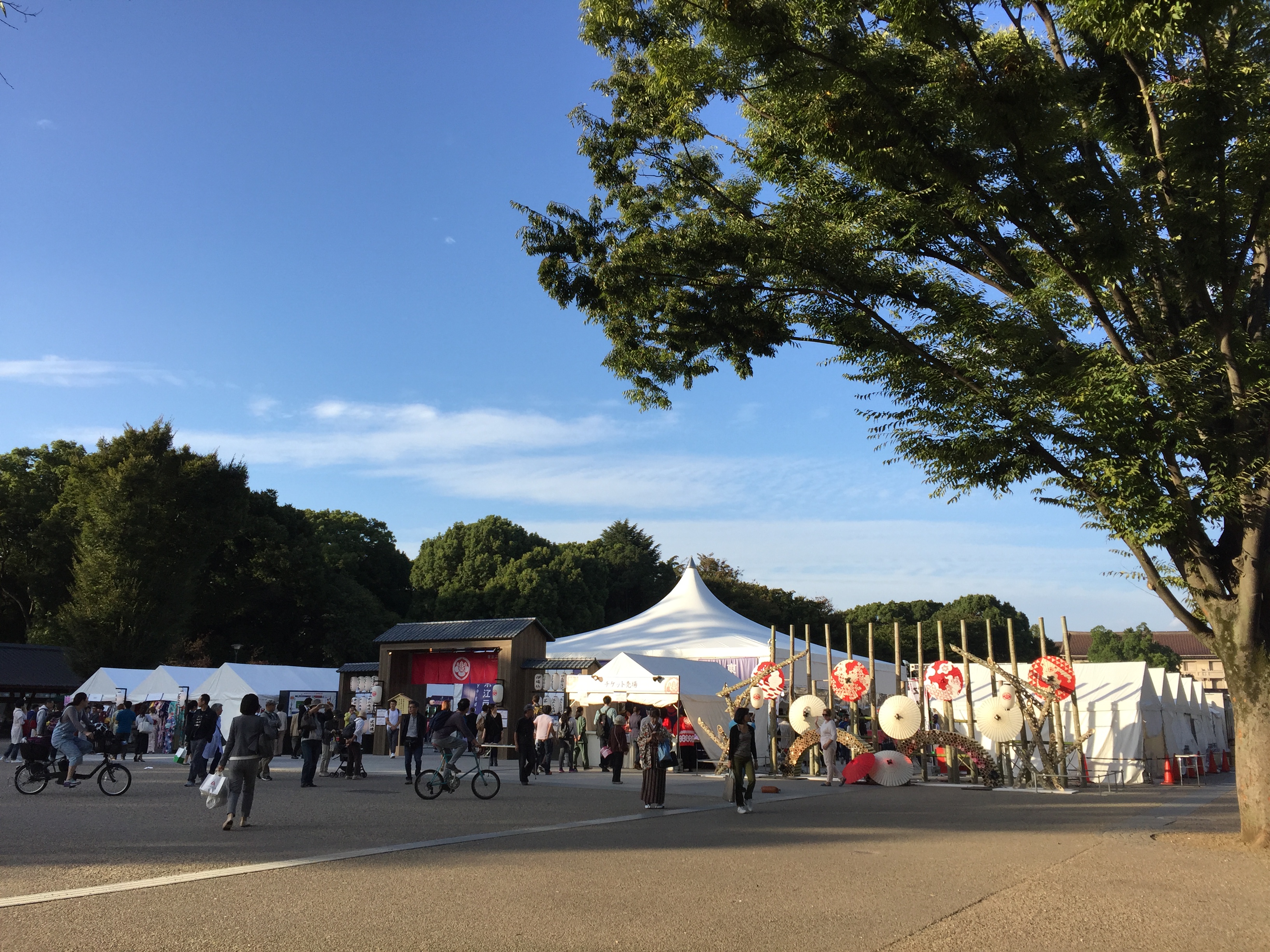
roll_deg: -0.6
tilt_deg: +12.1
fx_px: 1064
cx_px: 635
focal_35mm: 29
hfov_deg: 61.7
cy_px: 476
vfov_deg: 48.2
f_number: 2.2
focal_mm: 4.15
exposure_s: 1/1130
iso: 32
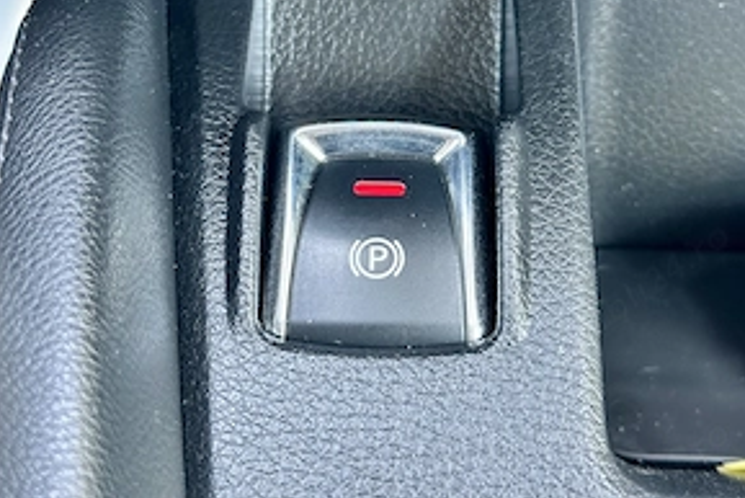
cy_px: 134
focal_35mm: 69
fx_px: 1429
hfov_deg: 29.2
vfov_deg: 19.6
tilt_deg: -47.5
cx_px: 374
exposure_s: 1/50
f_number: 1.78
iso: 200
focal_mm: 6.86
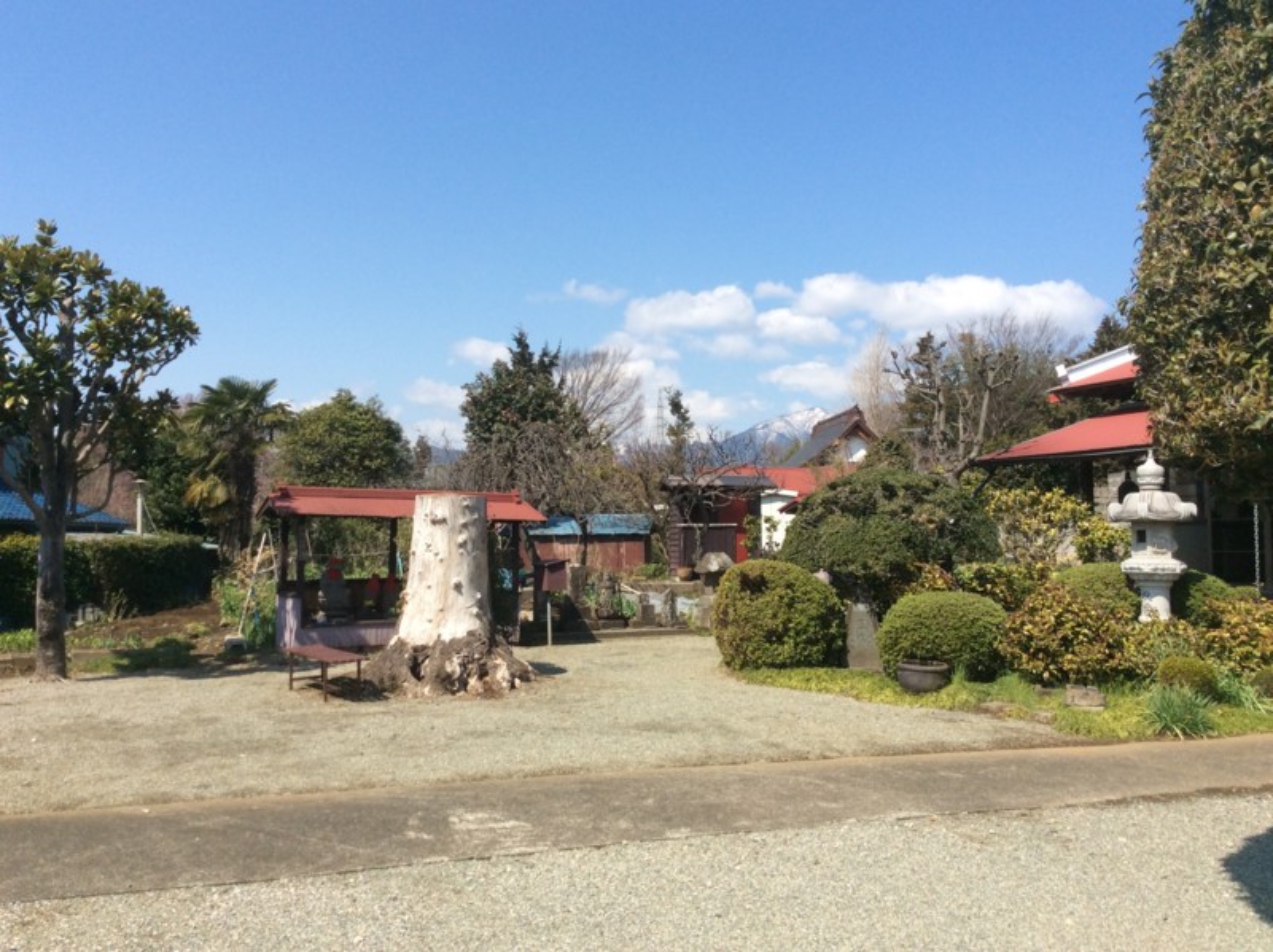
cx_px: 636
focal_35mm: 32
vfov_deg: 44.1
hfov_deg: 56.9
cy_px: 476
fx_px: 1175
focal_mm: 3.3
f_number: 2.4
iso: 32
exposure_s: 1/1395
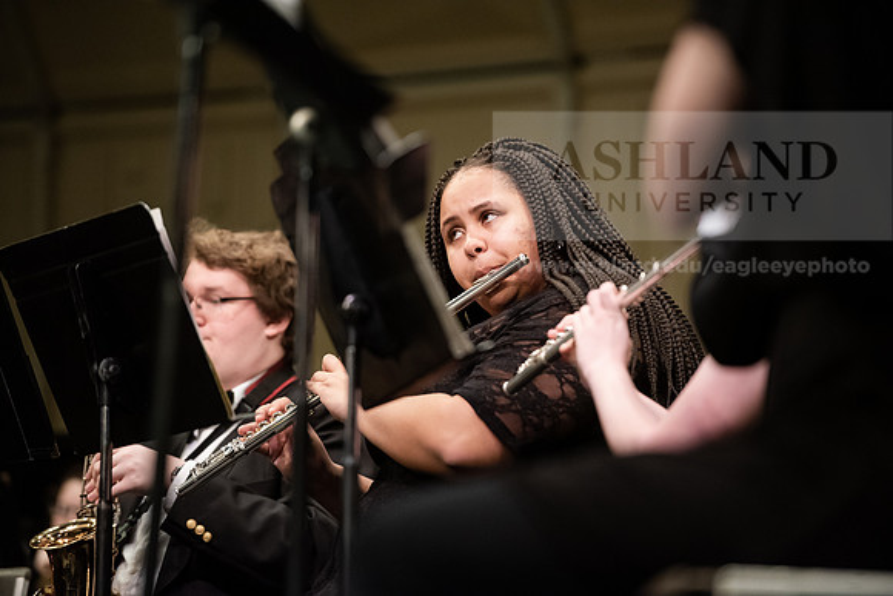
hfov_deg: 10.8
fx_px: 4714
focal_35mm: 190
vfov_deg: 7.2
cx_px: 446
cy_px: 298
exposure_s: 1/250
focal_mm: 190
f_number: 3.2
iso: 3200
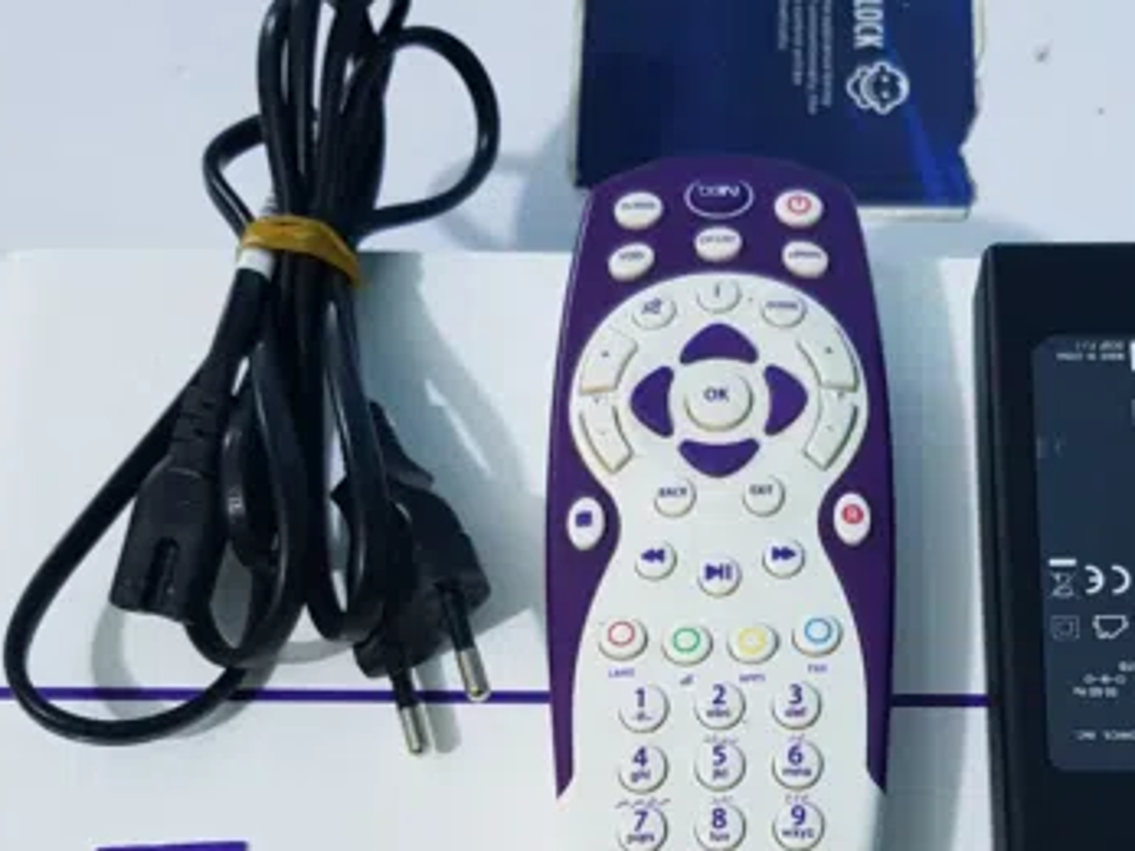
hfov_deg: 39.0
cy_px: 733
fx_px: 1573
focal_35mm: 48
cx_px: 792
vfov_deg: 29.3
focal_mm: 4.3
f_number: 1.7
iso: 200
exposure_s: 1/50
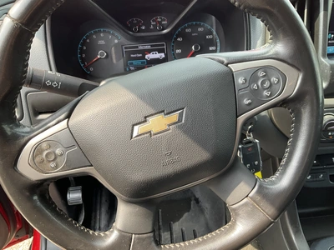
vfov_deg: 48.2
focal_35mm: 29
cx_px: 167
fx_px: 280
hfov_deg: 61.7
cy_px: 125
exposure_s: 1/122
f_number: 1.8
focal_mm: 3
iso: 25
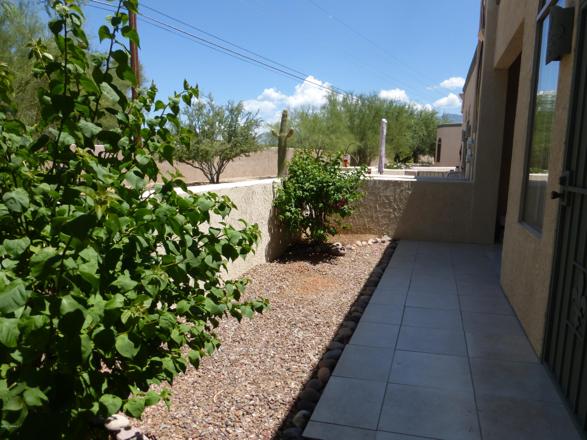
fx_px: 407
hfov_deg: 71.6
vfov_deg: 56.8
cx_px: 294
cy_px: 220
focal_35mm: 24
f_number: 3.3
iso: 100
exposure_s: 1/1000
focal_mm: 4.3
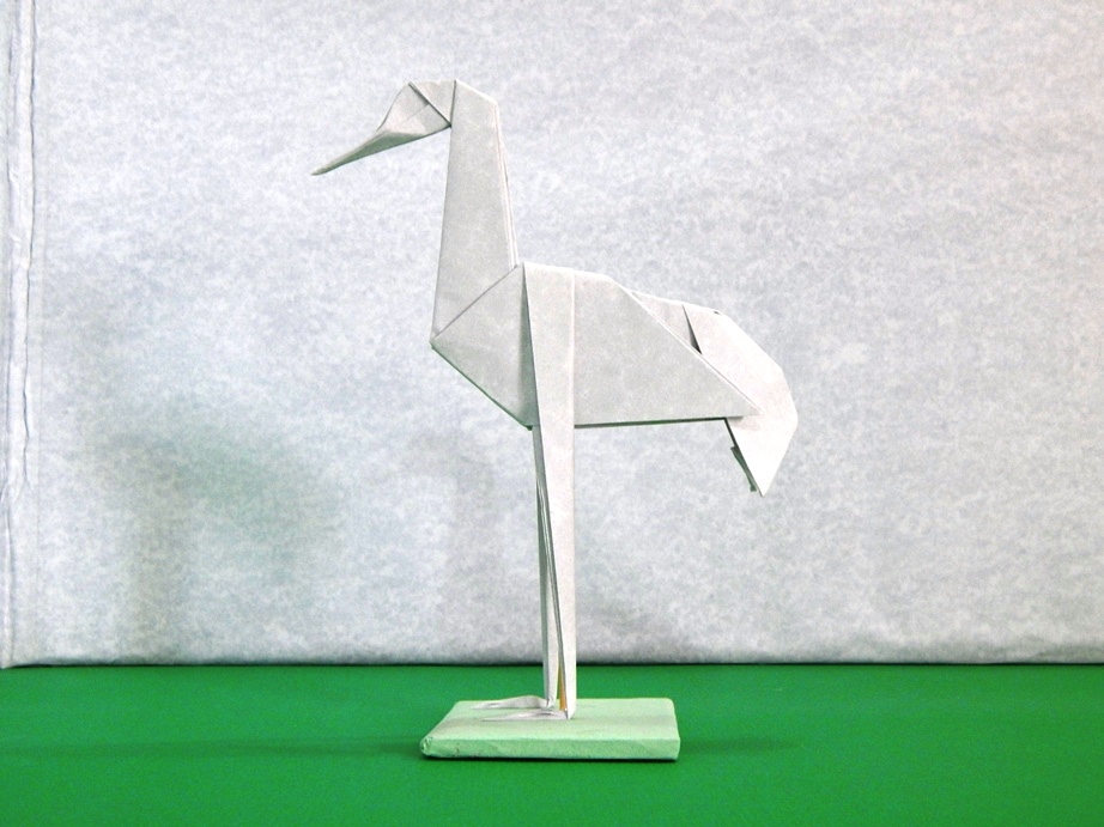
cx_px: 552
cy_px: 414
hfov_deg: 38.9
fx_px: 1562
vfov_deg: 29.7
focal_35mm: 49
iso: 450
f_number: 3.7
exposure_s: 1/8
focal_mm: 8.6
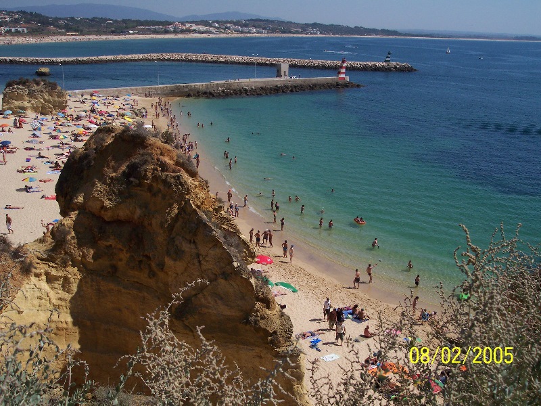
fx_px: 594
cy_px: 203
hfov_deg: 49.0
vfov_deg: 37.7
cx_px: 270
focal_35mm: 38
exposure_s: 1/1000
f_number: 4.8
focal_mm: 8
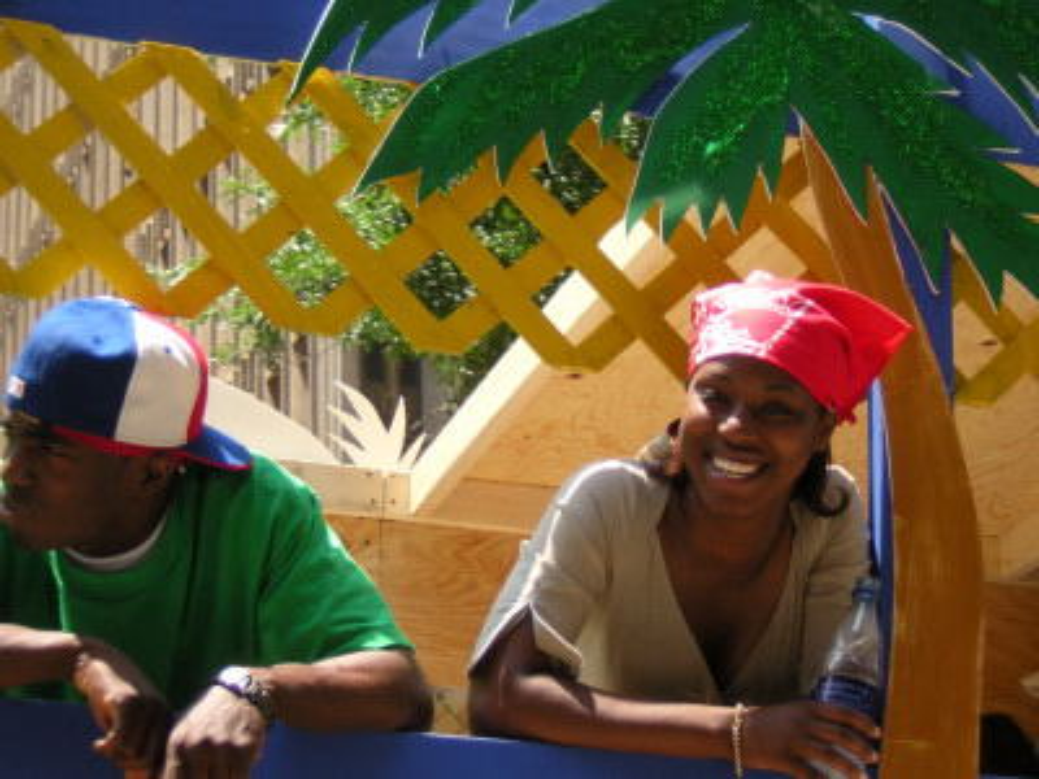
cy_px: 390
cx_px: 520
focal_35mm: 108
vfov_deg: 13.7
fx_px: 3242
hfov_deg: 18.2
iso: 100
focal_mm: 14.1
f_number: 4.7
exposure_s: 1/117
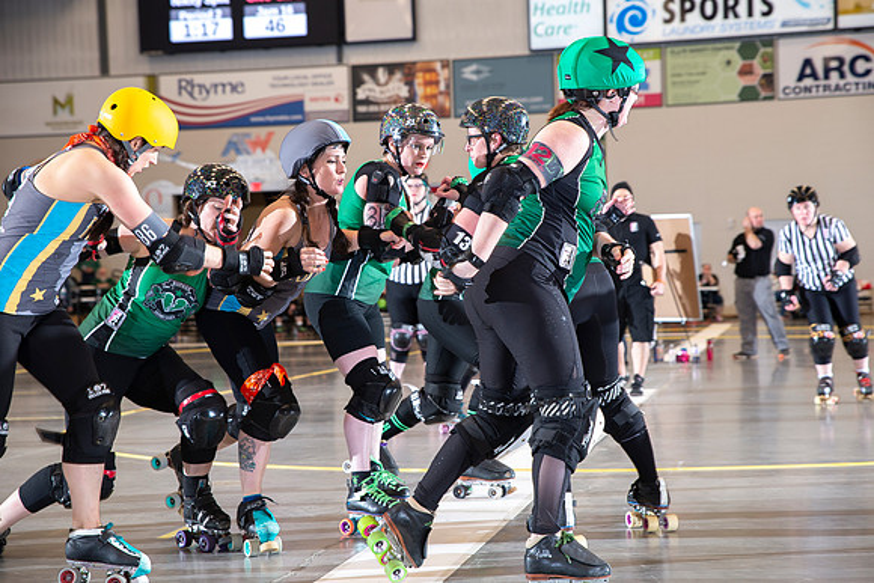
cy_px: 292
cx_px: 437
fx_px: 1700
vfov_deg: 19.5
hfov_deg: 28.8
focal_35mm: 70
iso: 640
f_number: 5.6
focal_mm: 70
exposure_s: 1/160
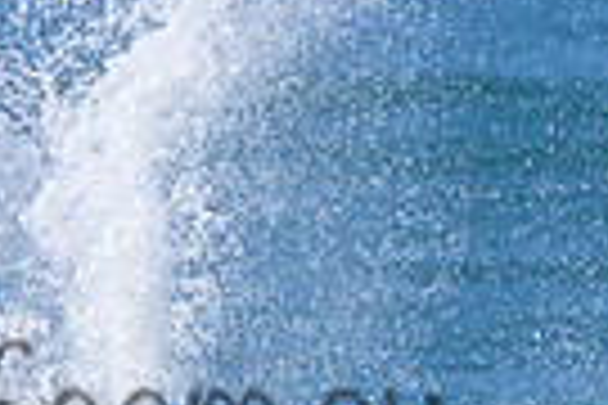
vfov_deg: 0.4
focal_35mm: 3443
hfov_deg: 0.6
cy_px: 371
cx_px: -36
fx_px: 58144
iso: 1100
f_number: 11
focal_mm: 800
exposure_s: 1/2000
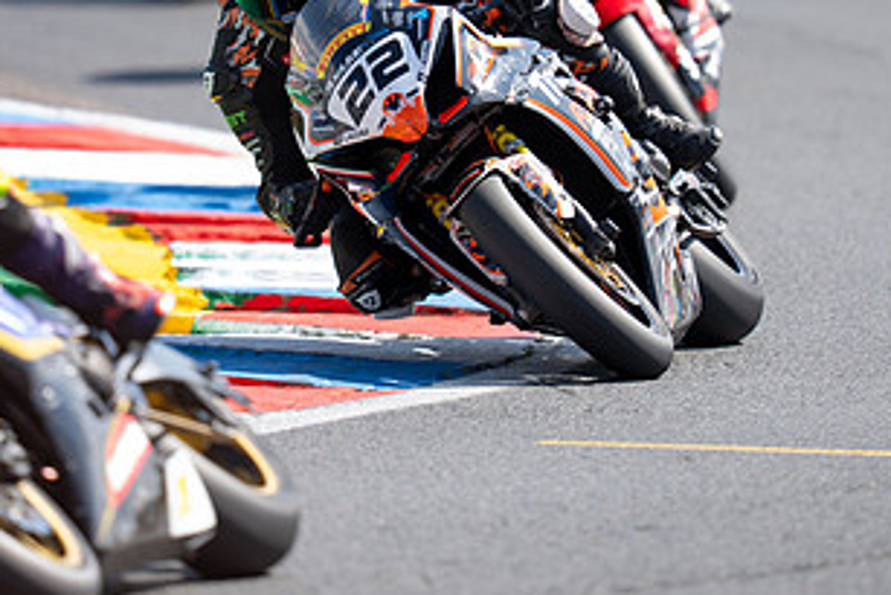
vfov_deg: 1.7
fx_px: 20056
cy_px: 112
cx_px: 394
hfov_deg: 2.5
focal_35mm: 810
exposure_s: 1/500
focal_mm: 400
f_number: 3.2
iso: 50
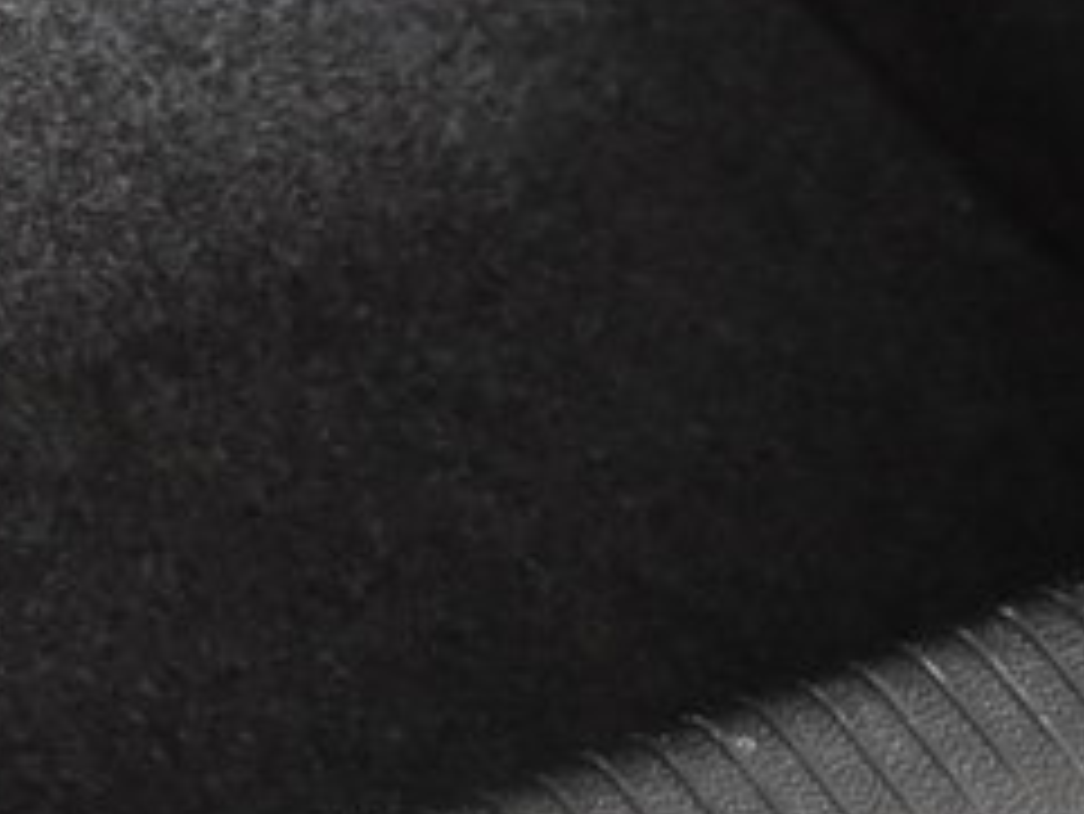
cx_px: -1147
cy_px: -479
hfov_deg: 9.9
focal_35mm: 184
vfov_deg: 7.9
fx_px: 5765
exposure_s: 1/40
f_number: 3
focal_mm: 24
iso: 2500
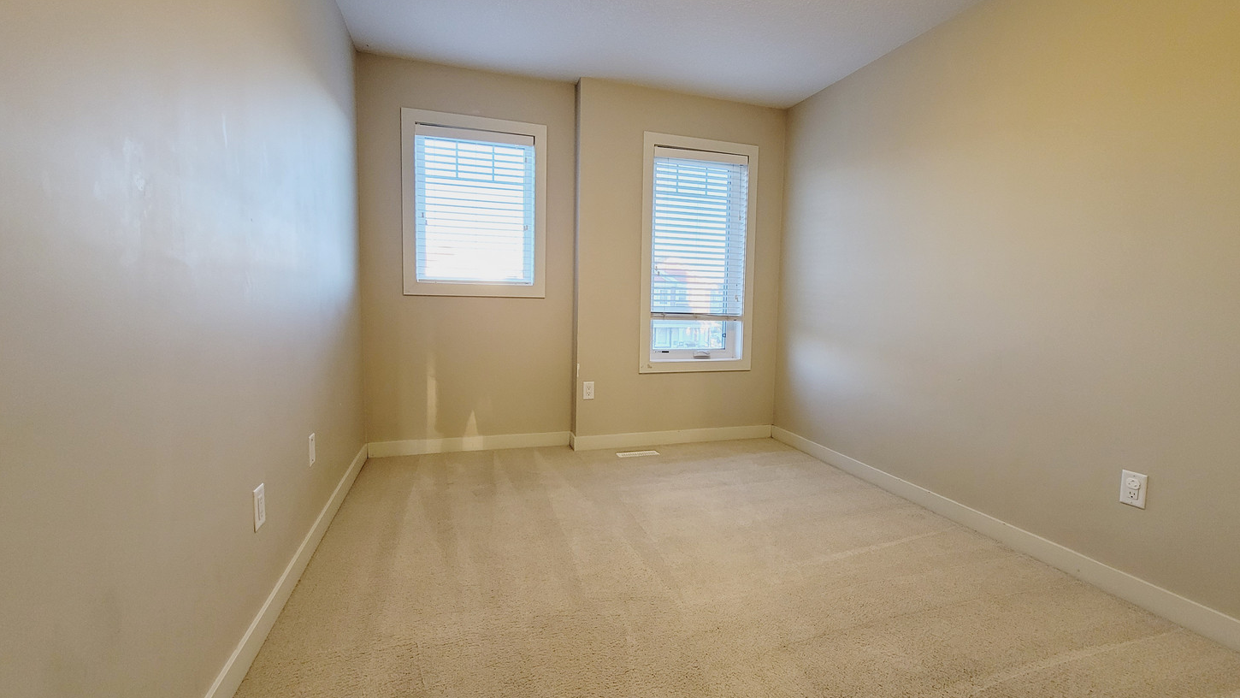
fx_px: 493
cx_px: 642
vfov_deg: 70.5
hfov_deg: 102.9
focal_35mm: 15
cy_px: 340
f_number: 2.2
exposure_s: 1/60
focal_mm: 2.2
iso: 250
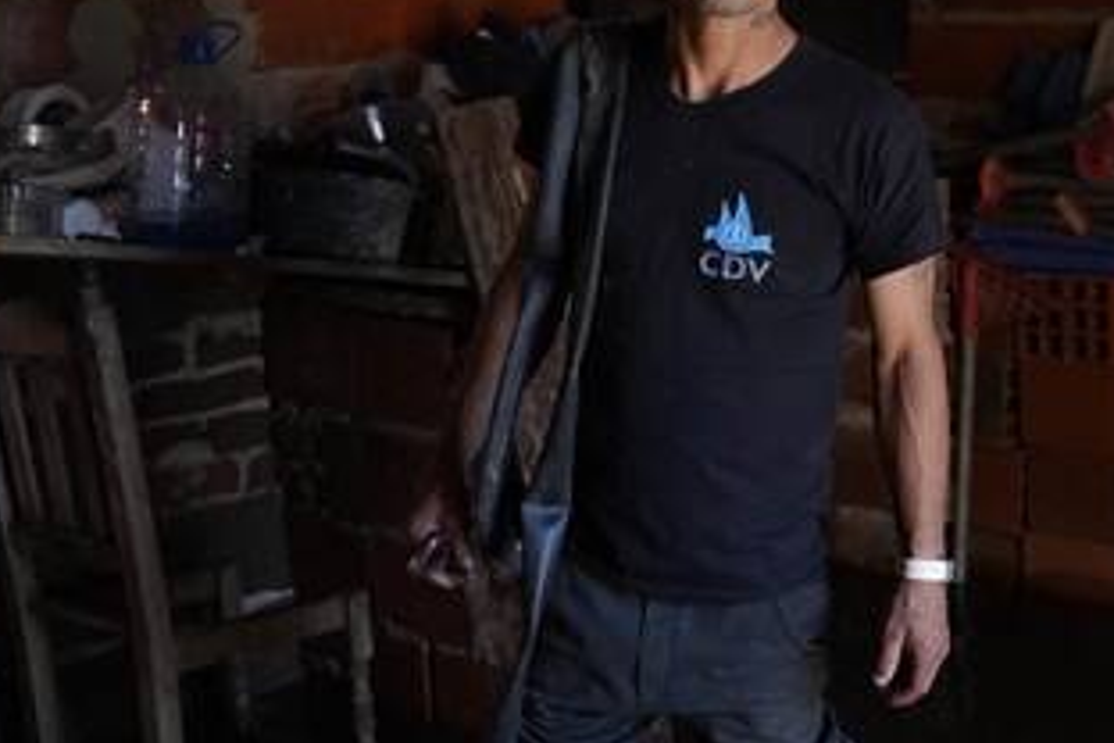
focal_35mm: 67
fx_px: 2073
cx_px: 778
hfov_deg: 29.8
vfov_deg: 20.3
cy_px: 350
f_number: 2.8
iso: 3200
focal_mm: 29
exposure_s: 1/800
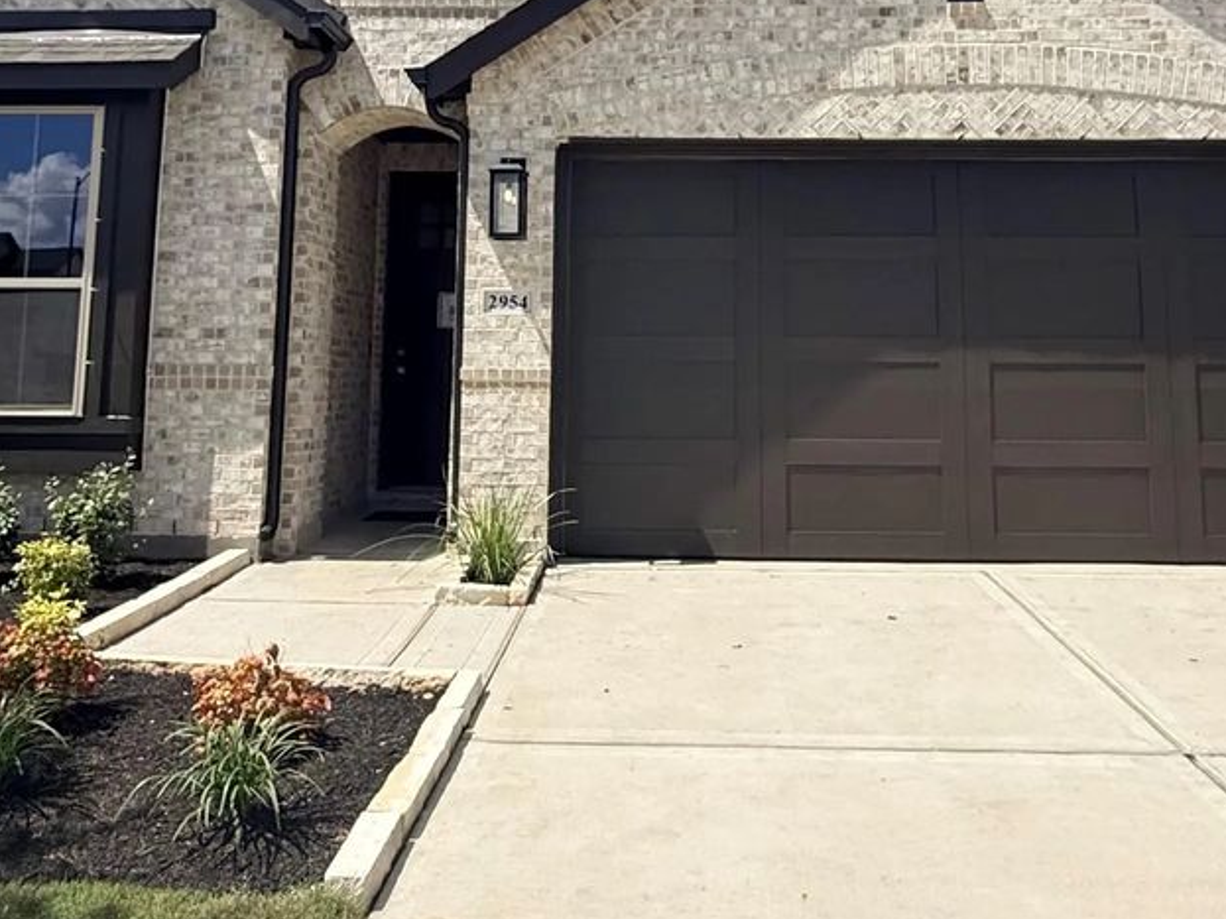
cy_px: 240
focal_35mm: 23
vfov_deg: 56.2
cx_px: 579
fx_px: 814
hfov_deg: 73.9
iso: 50
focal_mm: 2.22
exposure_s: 1/3663
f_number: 2.2
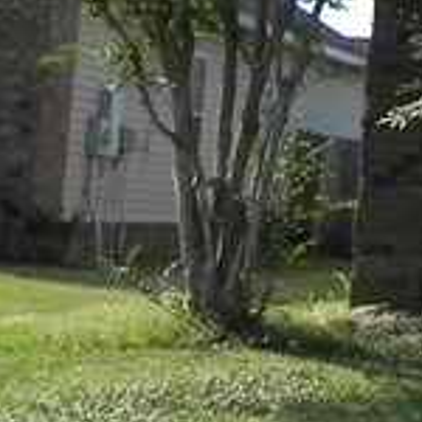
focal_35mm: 157
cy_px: 87
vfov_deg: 11.1
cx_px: 1117
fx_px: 2165
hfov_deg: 9.5
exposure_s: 1/360
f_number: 6.3
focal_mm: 4.6
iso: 160
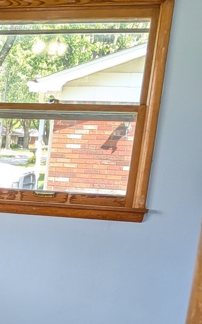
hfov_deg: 14.1
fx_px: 758
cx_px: -112
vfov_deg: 22.6
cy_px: 366
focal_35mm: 86
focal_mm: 4.53
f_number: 1.7
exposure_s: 1/120
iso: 40
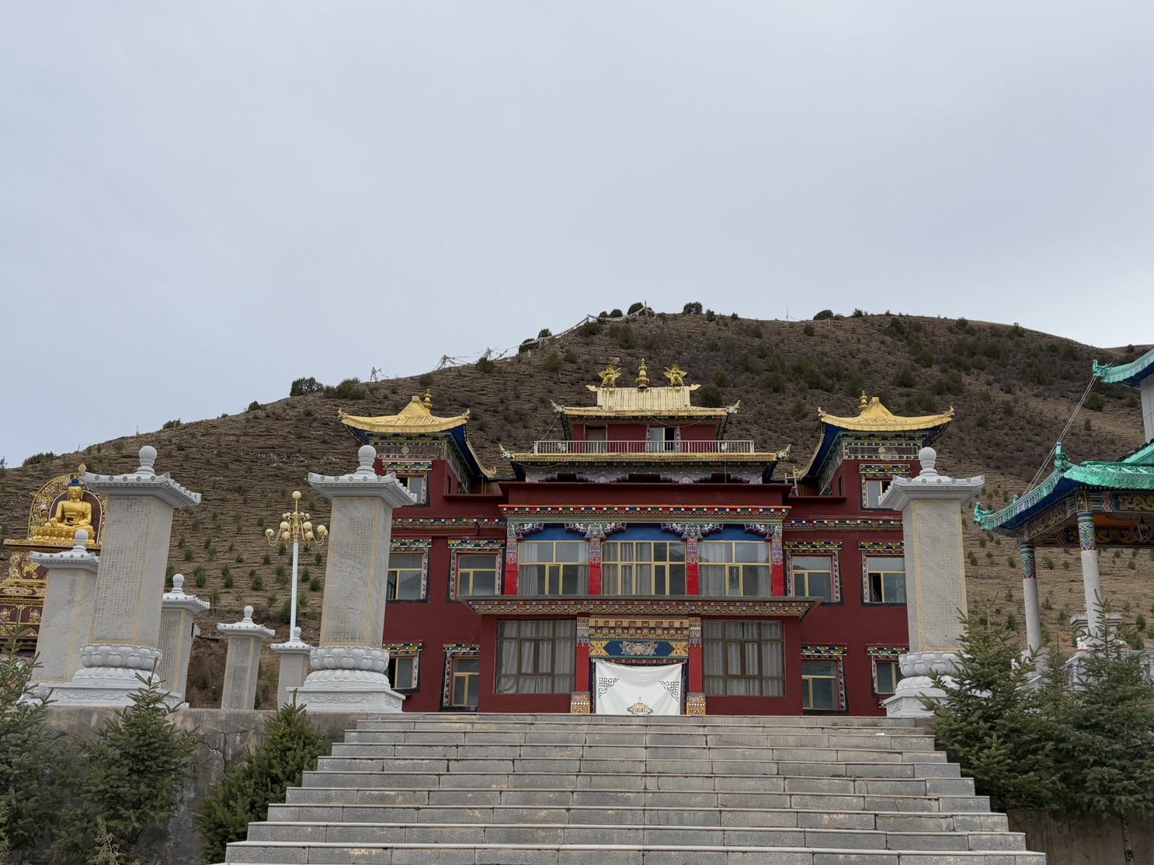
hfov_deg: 52.6
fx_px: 1167
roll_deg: -0.5
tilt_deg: +14.2
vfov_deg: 40.6
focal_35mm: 35
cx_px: 620
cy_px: 489
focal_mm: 5.96
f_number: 1.6
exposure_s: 1/820
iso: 50
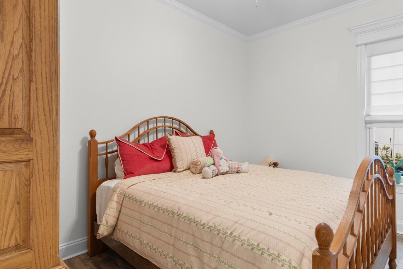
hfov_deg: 85.9
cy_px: 128
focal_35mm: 19
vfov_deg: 64.5
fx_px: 213
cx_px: 240
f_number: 4.5
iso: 100
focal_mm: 10
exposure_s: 1/3
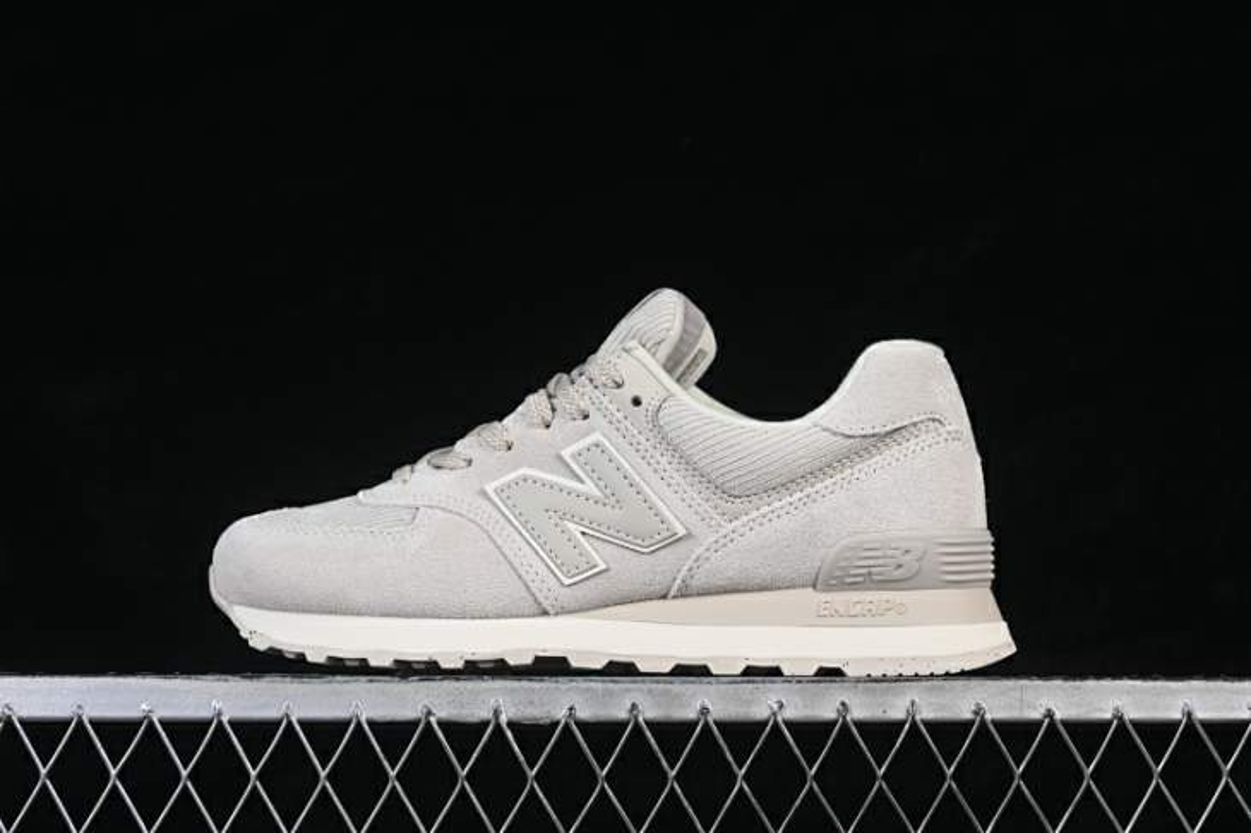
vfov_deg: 18.2
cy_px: 416
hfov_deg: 27.0
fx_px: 2605
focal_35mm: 75
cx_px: 626
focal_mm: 50
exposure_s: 1/80
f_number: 8
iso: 160
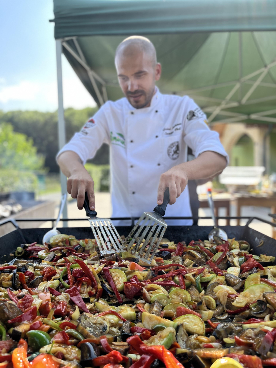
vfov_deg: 67.3
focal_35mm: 26
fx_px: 276
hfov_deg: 53.1
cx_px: 138
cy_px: 184
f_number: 1.6
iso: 50
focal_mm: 5.1
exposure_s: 1/718
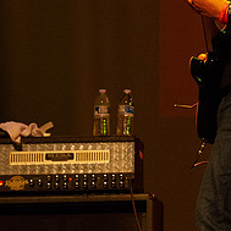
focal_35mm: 234
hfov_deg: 7.4
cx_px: 332
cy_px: 7
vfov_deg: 7.5
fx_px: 1767
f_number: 6.3
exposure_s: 1/125
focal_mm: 90
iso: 8000
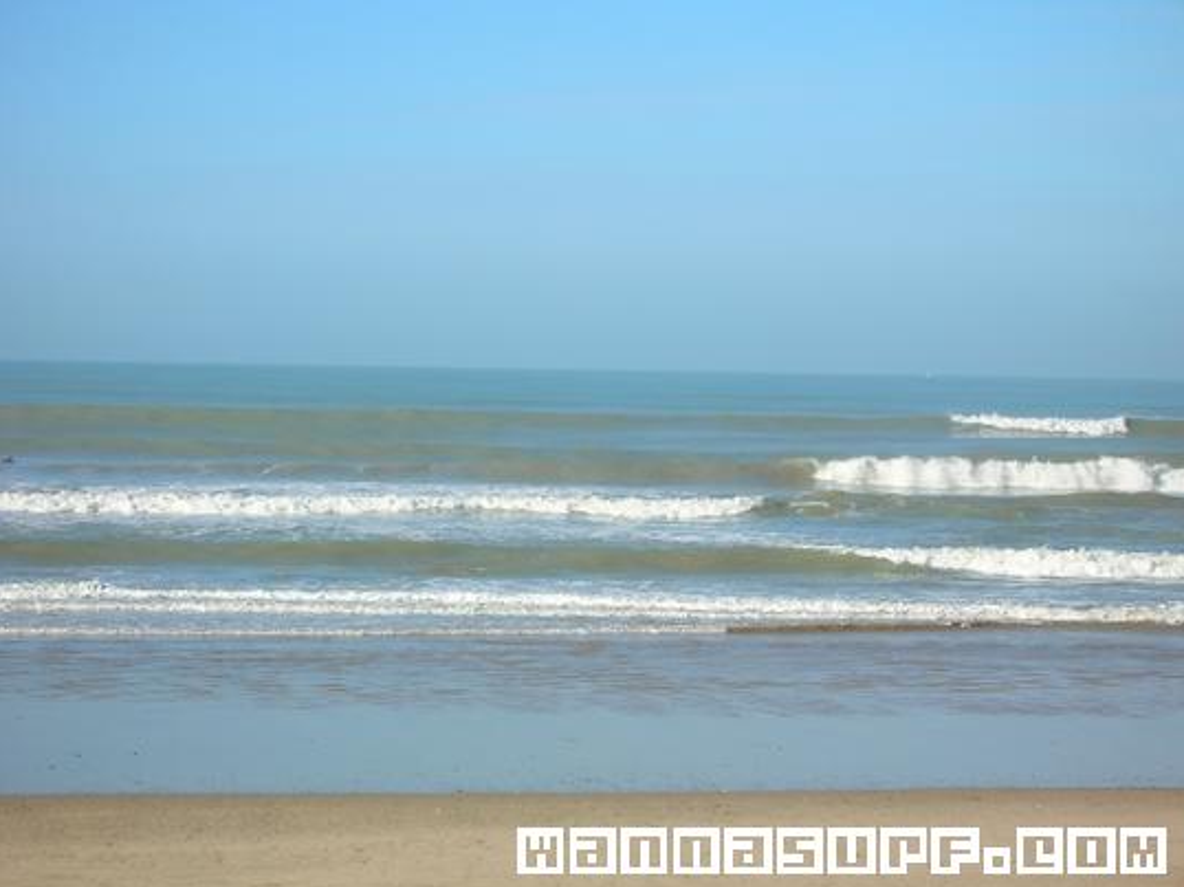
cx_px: 598
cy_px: 450
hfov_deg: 18.9
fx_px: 3556
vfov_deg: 14.2
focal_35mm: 104
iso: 50
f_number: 8.2
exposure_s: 1/120
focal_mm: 17.1
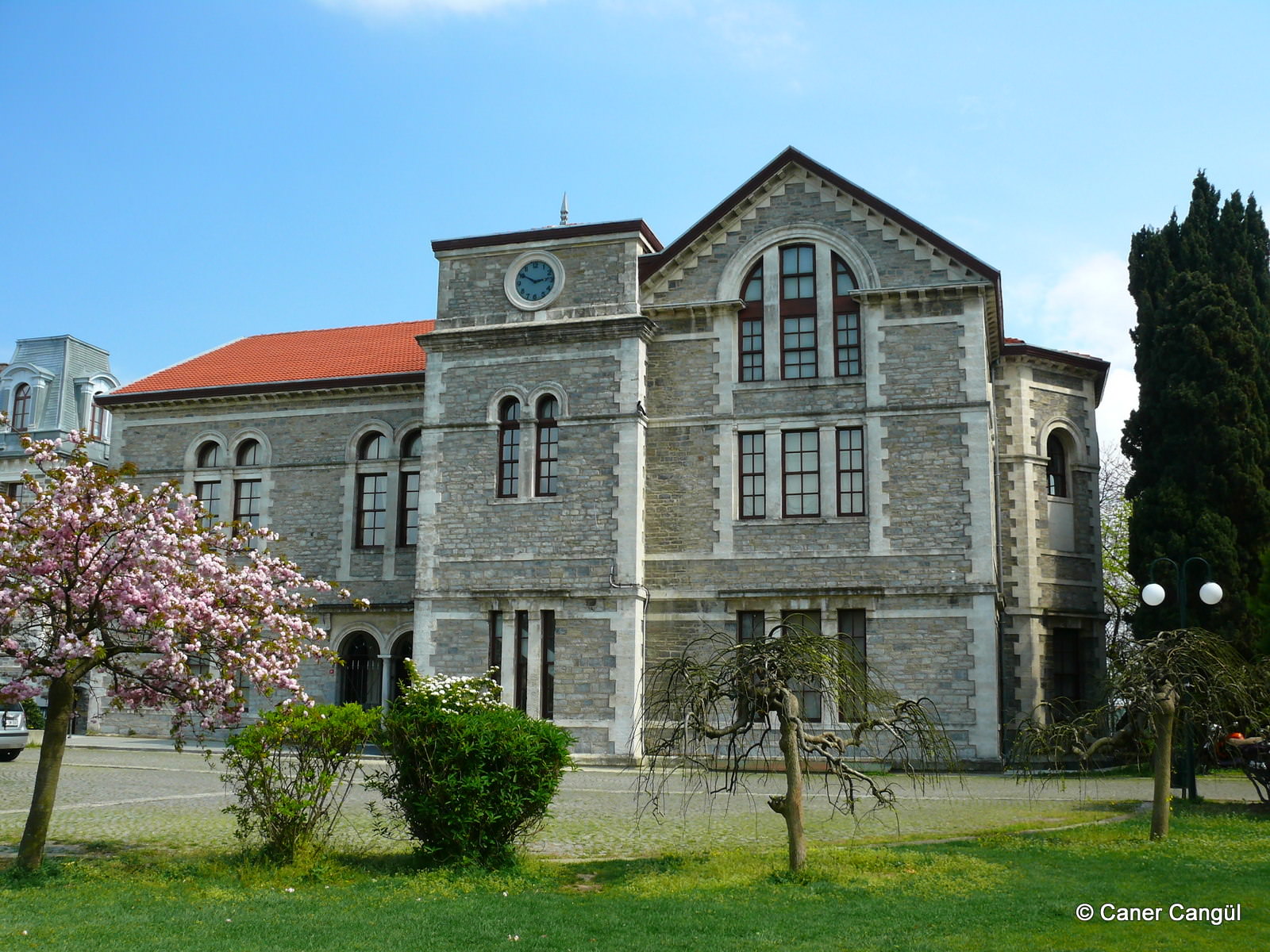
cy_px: 476
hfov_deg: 52.6
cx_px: 635
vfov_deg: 40.7
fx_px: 1284
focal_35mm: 35
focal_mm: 7.4
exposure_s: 1/80
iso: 100
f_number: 5.6
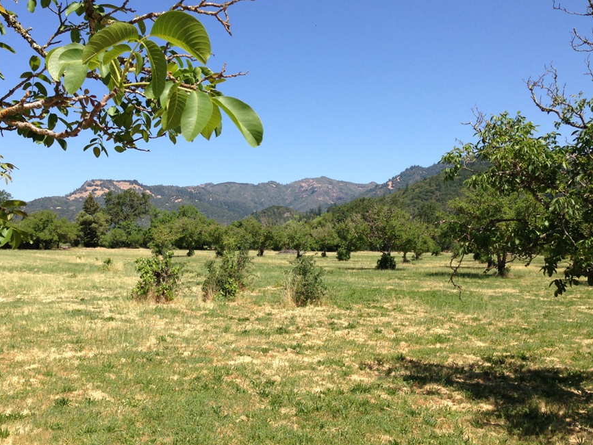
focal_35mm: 39
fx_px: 668
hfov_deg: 47.8
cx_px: 273
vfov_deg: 36.8
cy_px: 236
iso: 50
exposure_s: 1/1232
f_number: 2.4
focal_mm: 4.13
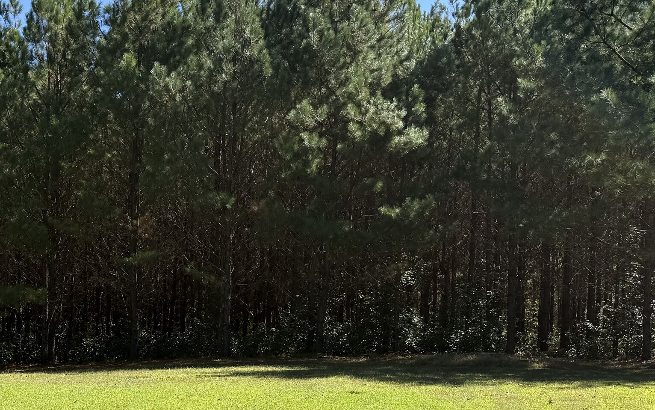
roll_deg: -3.0
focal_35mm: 51
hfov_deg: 37.8
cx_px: 109
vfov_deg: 24.8
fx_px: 911
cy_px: 342
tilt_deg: -2.3
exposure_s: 1/1949
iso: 80
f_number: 1.78
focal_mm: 6.76
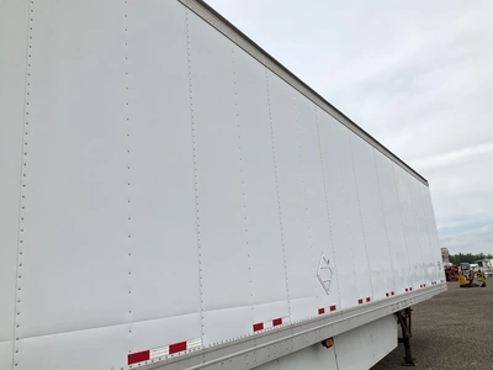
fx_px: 413
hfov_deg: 61.7
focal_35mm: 29
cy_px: 185
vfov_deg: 48.2
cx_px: 246
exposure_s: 1/3125
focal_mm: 3
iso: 25
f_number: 1.8
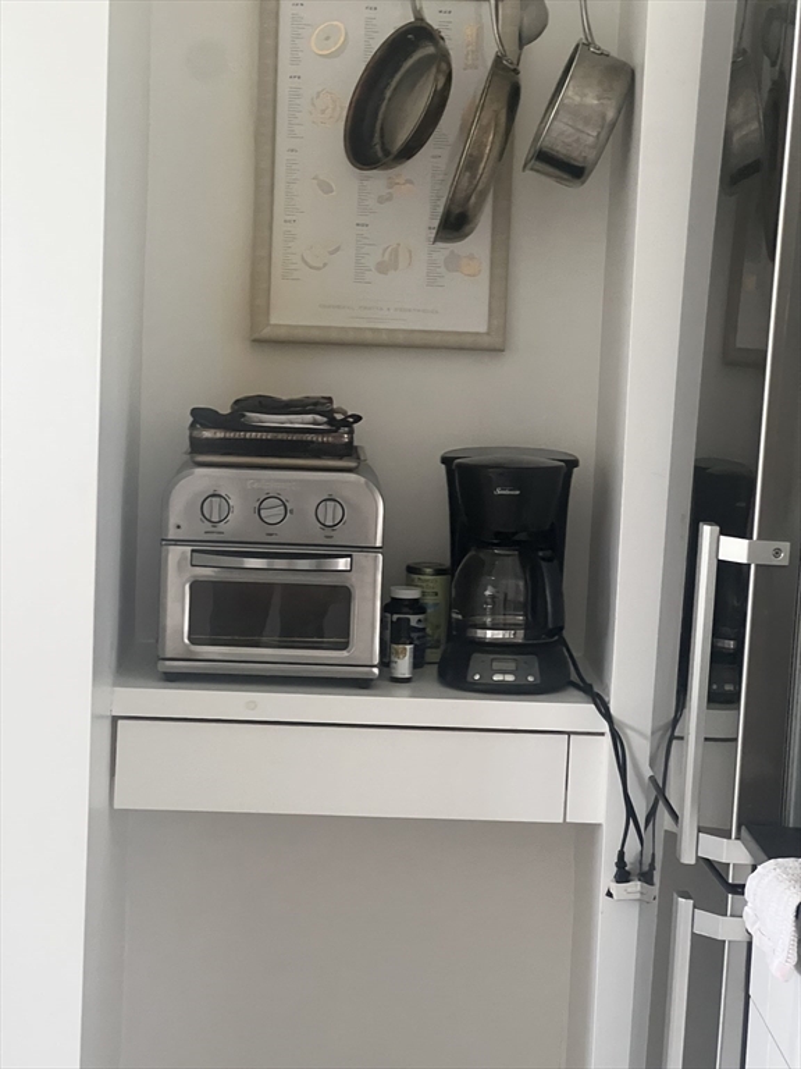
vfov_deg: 25.3
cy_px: 534
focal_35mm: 77
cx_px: 400
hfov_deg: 19.1
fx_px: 2376
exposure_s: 1/60
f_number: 2.8
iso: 320
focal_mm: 9
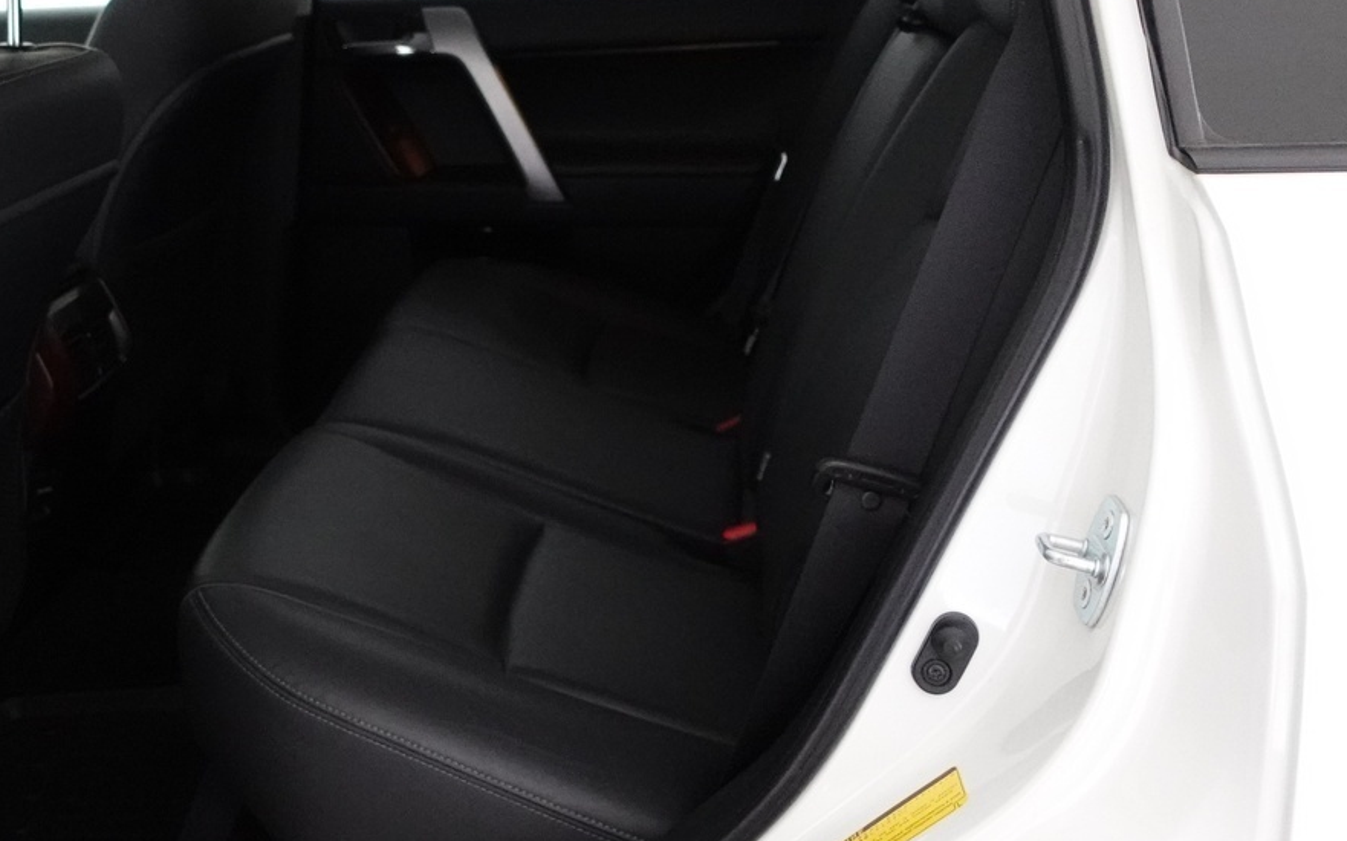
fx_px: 1651
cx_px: 368
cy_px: 265
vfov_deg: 28.3
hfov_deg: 43.2
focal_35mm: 45
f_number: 1.8
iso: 2500
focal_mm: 9.4
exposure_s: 1/125
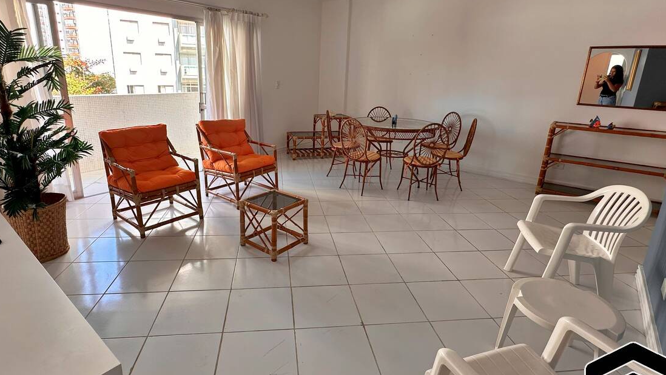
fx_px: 353
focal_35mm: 20
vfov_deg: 55.8
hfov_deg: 86.5
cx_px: 312
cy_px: 165
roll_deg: -1.7
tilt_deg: -14.6
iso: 40
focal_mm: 2.22
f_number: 2.2
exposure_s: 1/202
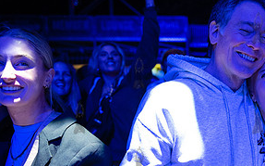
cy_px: 129
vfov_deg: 19.0
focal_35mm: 68
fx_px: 491
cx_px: 256
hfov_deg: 28.6
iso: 2000
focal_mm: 31
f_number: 3.2
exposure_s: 1/200
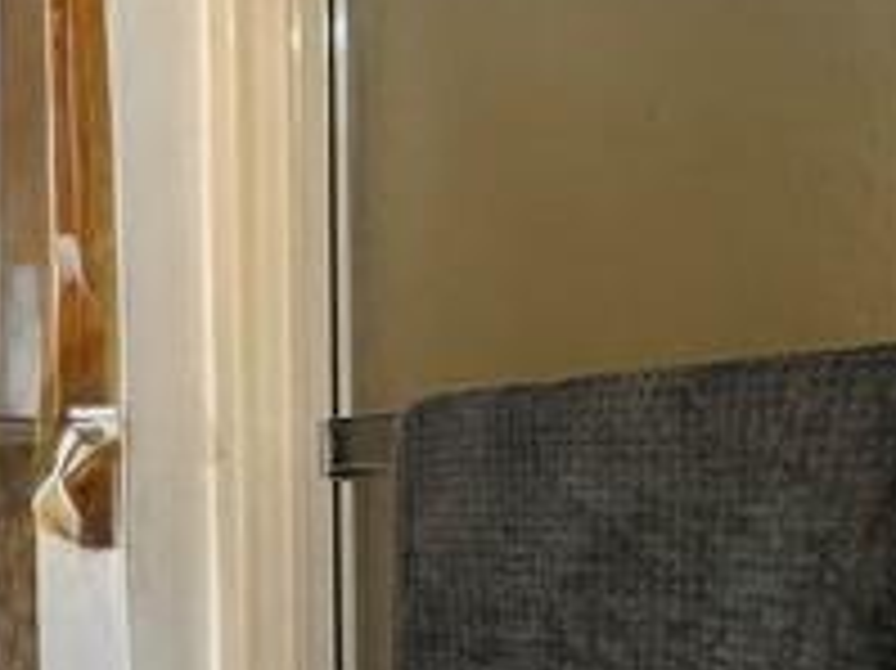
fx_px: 1863
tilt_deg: +1.2
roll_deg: +0.8
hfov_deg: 21.7
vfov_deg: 20.2
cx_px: -513
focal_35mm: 72
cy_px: 553
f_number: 2.2
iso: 320
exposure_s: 1/60
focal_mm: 2.22
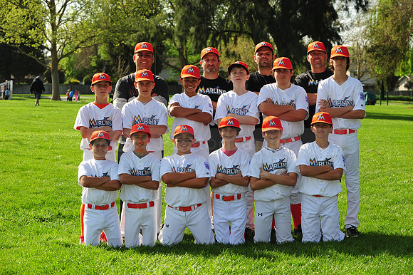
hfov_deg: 22.2
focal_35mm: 92
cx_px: 206
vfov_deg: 14.8
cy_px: 138
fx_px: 1055
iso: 200
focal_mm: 92
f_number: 8
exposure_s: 1/400
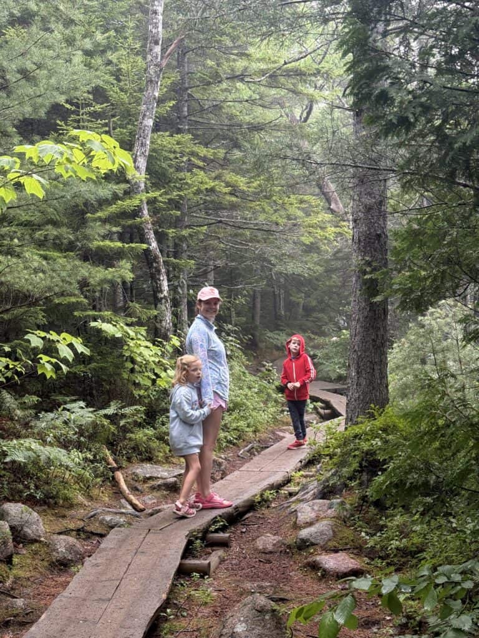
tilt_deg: +0.5
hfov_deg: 30.3
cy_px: 319
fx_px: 886
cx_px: 240
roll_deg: +1.8
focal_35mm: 48
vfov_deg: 39.7
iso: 125
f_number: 1.78
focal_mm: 6.76
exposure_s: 1/102
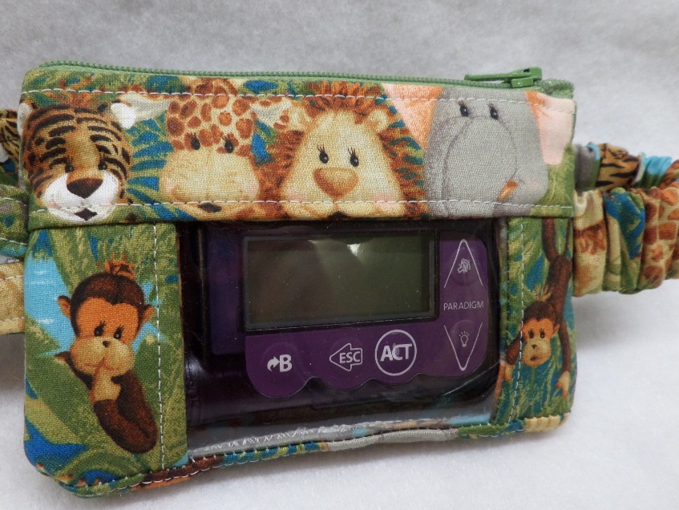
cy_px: 276
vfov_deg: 48.2
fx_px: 569
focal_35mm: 29
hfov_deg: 61.4
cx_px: 289
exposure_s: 1/30
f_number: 3.1
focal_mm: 4.3
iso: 160
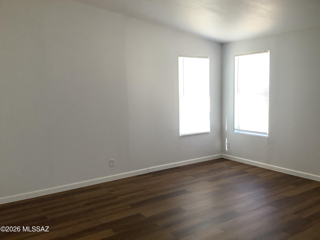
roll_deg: +1.9
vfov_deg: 45.4
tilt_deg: -6.7
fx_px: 287
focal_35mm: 31
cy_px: 120
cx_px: 160
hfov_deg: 58.4
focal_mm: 3.3
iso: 80
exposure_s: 1/120
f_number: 2.4
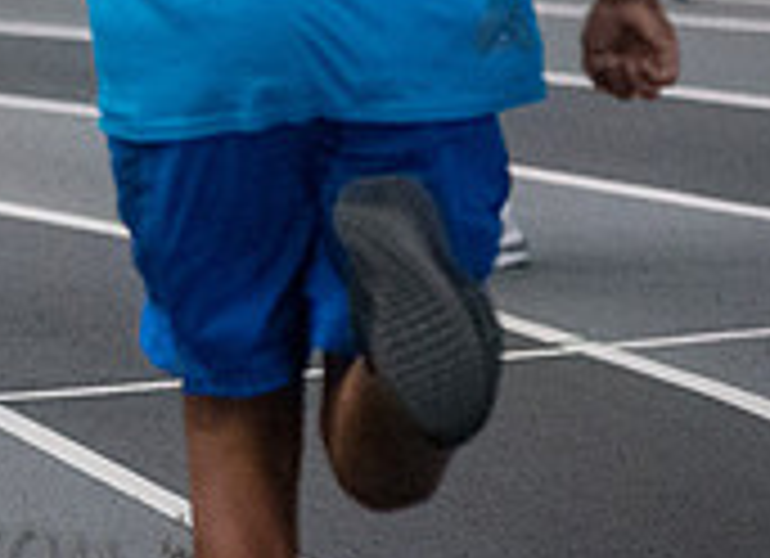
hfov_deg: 3.0
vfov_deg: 2.2
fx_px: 14442
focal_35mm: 657
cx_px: -506
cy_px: -323
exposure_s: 1/2500
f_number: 4
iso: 6400
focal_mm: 145
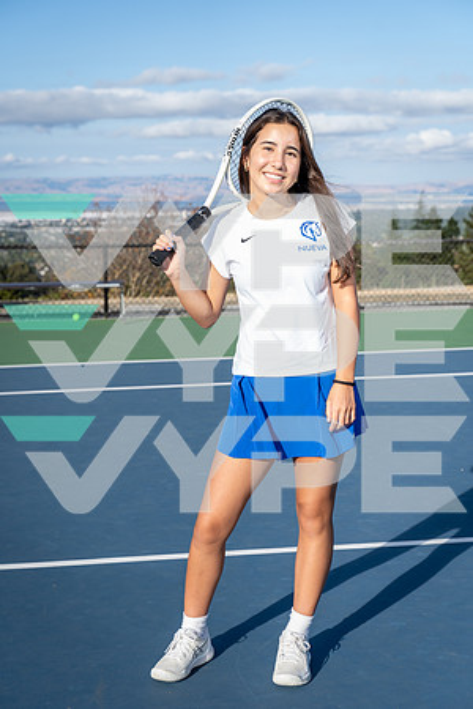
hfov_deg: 23.8
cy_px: 354
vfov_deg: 35.1
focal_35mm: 57
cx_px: 236
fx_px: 1123
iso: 100
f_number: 5.6
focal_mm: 57
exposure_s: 1/250
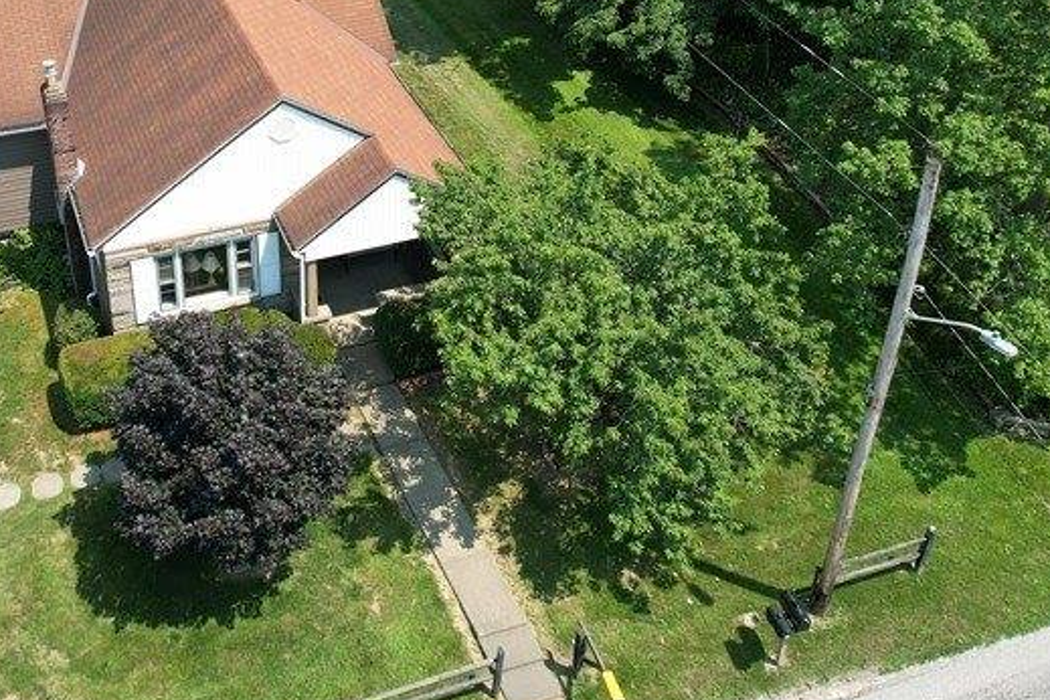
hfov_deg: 42.3
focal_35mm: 46
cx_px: 366
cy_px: 95
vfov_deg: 28.3
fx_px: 1342
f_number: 2.8
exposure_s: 1/1250
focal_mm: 8.38
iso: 100
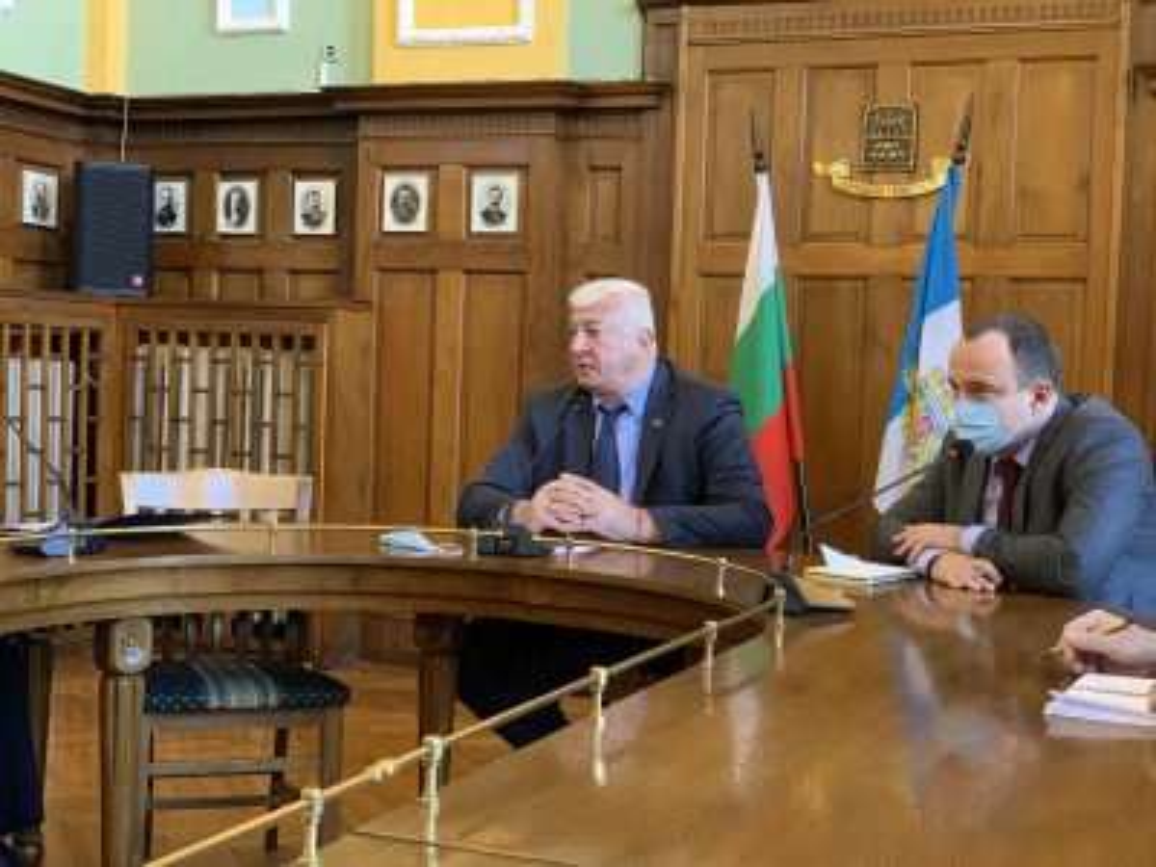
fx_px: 1737
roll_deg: -1.4
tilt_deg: -1.3
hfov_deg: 36.8
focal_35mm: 52
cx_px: 578
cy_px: 434
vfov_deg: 28.0
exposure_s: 1/50
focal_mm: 6
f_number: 2.4
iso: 320
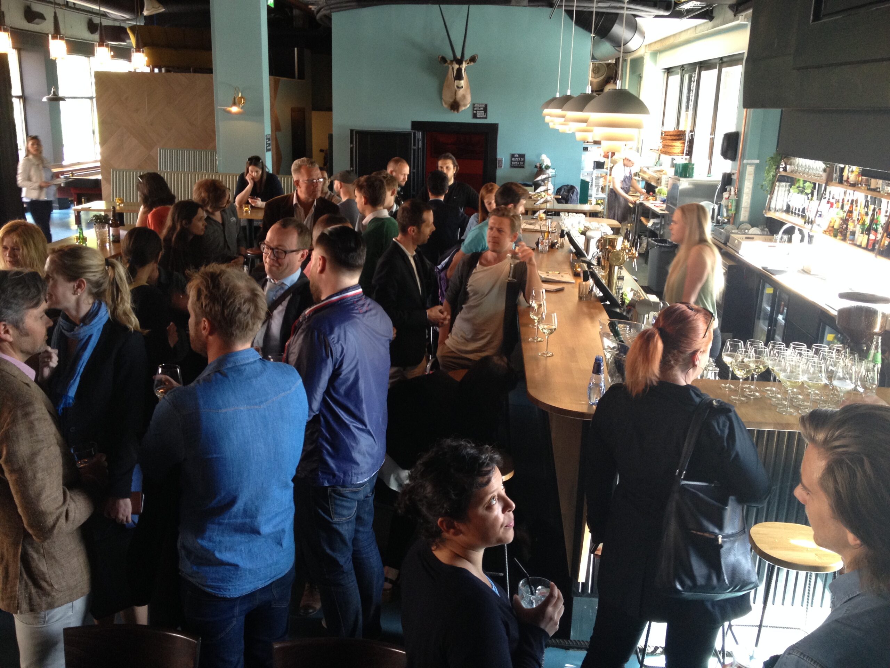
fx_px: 900
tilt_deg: -17.1
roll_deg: -2.2
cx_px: 445
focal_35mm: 35
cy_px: 334
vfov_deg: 40.7
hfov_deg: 52.6
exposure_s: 1/20
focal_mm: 4.28
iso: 125
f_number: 2.4
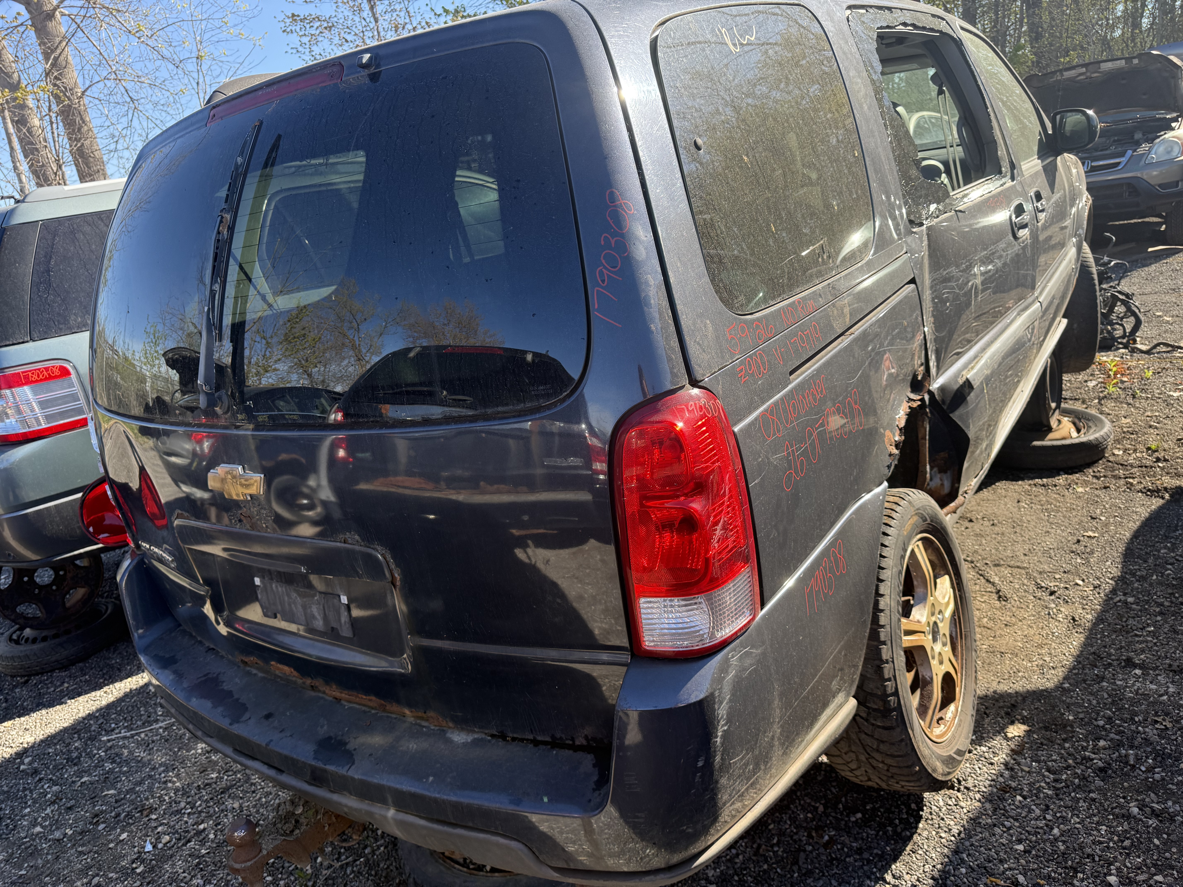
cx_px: 592
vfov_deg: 56.8
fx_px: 820
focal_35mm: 24
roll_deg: +9.6
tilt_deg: -15.7
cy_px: 444
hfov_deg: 71.6
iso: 100
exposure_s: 1/1139
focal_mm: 6.76
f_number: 1.78
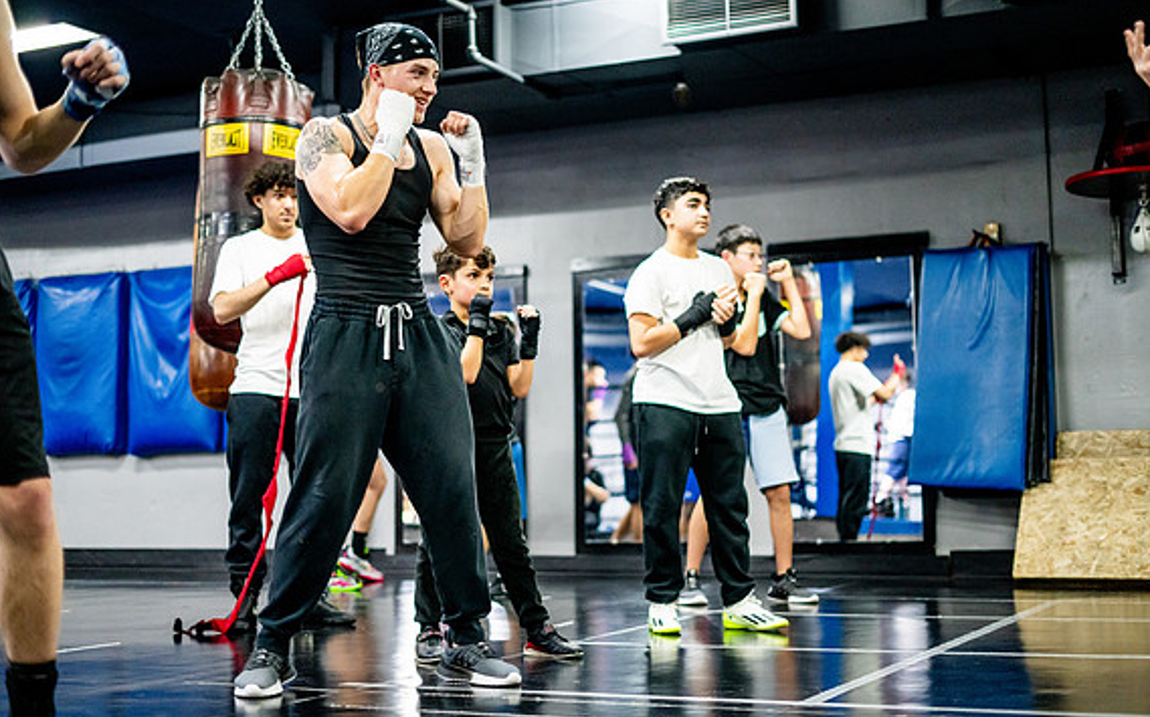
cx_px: 574
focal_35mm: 52
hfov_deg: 38.9
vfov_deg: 24.8
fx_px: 1629
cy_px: 334
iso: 5000
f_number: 1.8
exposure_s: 1/500
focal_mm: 50
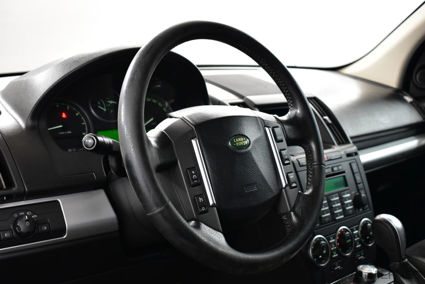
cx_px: 212
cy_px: 142
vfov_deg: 29.0
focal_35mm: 46
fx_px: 549
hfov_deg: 42.3
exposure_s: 1/50
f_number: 4.2
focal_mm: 31
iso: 2000
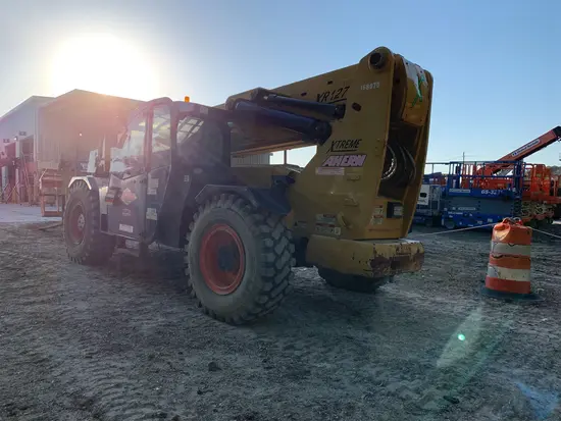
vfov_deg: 53.1
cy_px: 210
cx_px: 280
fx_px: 422
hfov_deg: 67.3
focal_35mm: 26
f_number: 1.8
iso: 25
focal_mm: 4.25
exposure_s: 1/1299
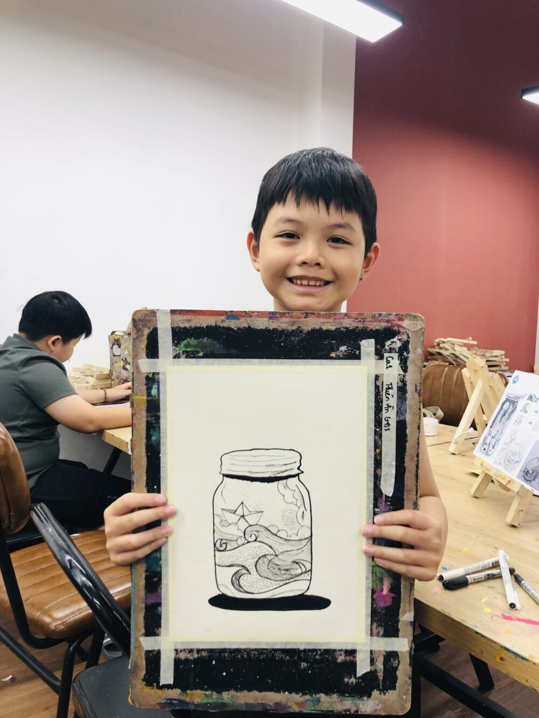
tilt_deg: -3.6
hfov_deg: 49.8
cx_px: 270
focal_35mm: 28
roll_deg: -1.5
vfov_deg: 63.4
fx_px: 581
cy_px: 359
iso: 40
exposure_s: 1/100
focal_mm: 4
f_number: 1.8
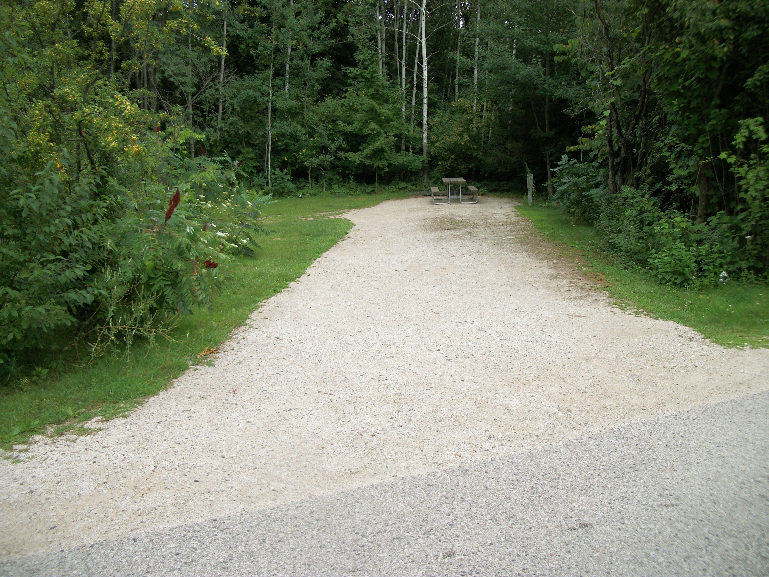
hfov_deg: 56.8
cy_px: 288
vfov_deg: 44.2
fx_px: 711
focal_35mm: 32
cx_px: 384
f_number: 2.9
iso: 80
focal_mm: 5.7
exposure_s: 1/400
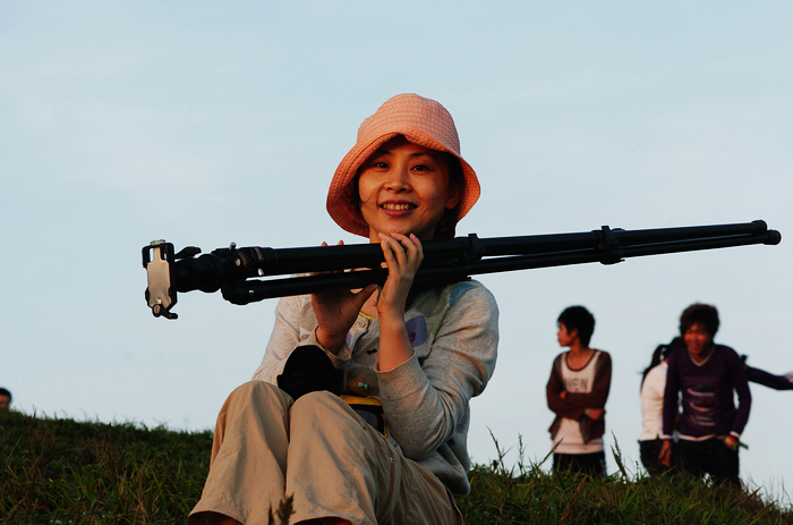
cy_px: 262
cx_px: 396
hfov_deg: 16.1
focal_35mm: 128
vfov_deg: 10.7
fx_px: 2802
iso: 200
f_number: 10
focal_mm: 85
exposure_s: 1/45
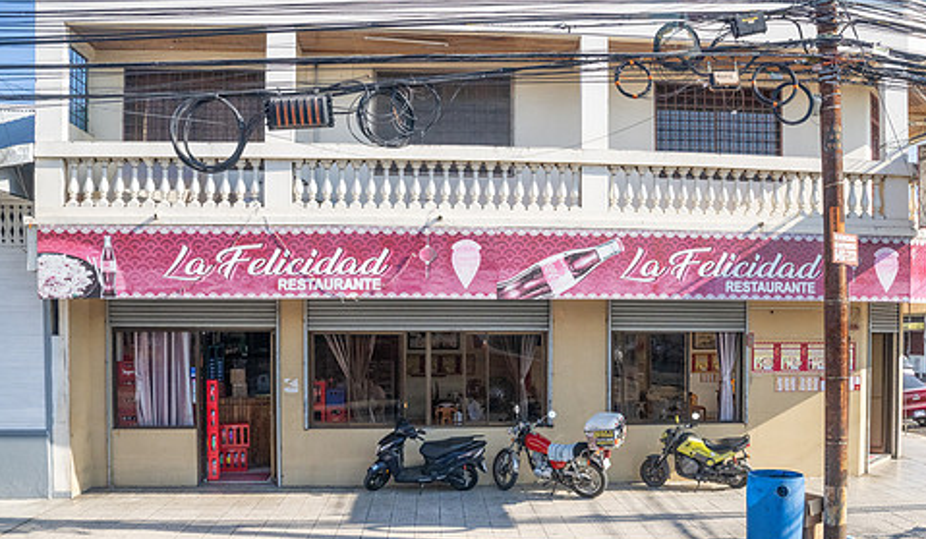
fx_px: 768
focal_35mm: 31
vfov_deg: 38.4
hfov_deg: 61.9
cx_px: 524
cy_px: 347
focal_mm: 24
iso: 1000
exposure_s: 1/500
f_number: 8
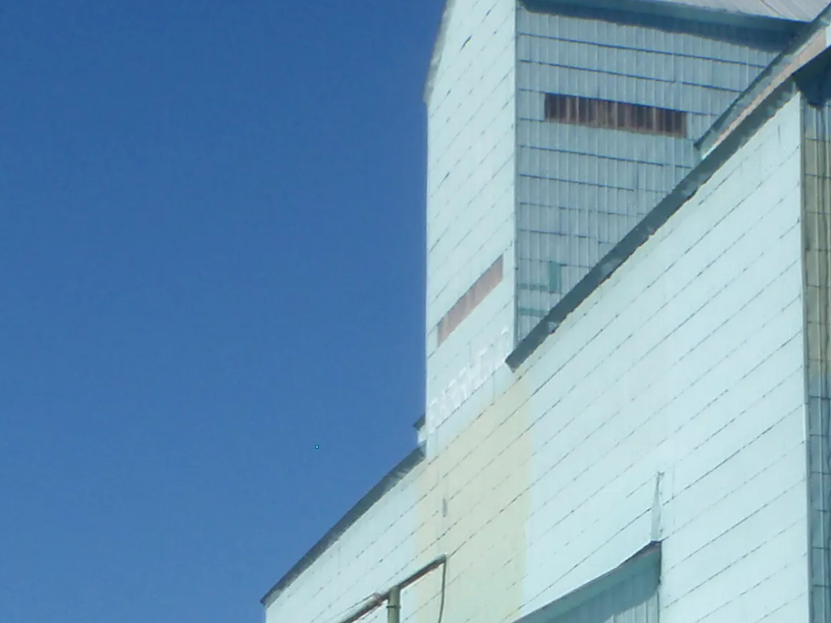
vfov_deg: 11.6
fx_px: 3000
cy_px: 782
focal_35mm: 125
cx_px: 578
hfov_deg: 15.7
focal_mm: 6.53
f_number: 6.3
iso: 64
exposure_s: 1/320
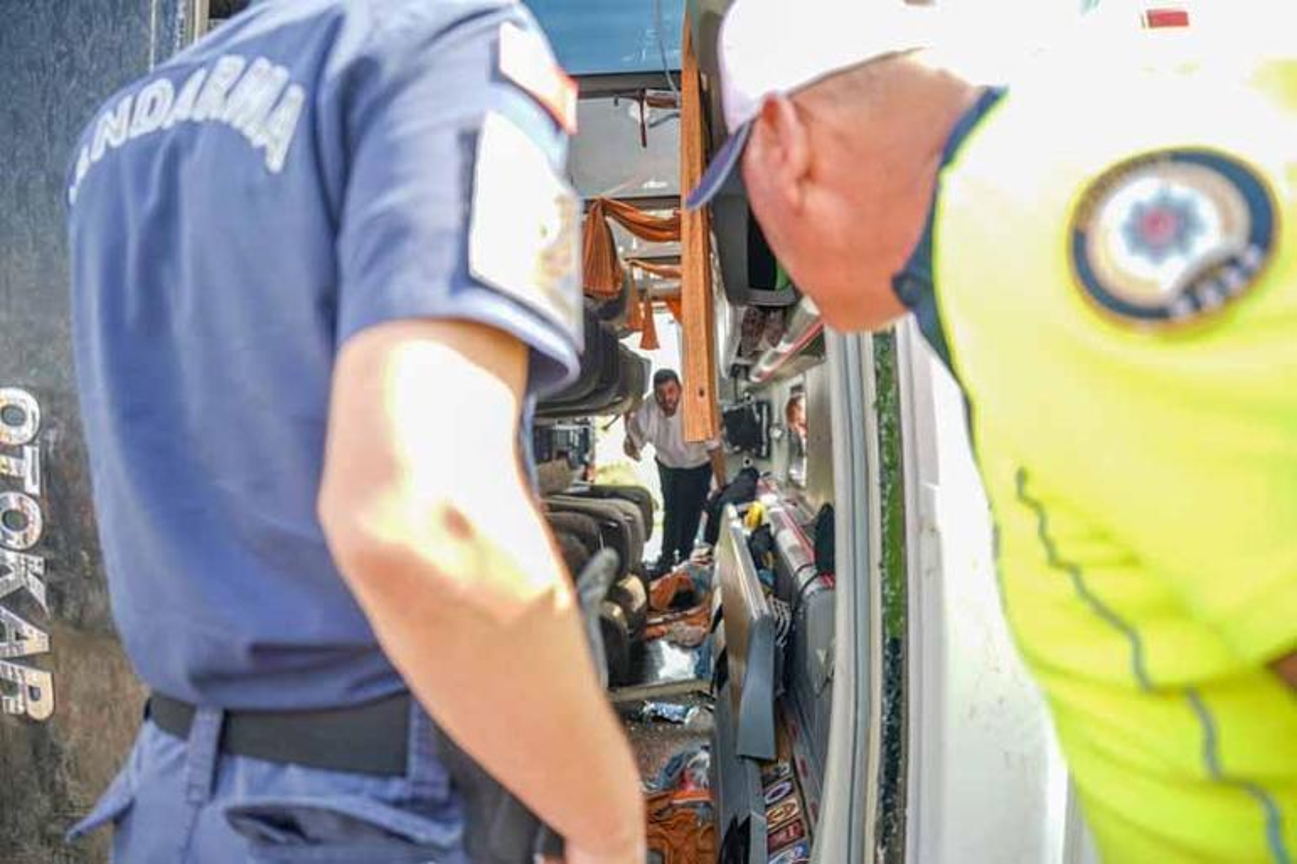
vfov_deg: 51.3
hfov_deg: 71.5
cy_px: 432
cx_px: 648
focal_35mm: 25
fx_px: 900
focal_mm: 25
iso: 50
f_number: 2.8
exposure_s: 1/100
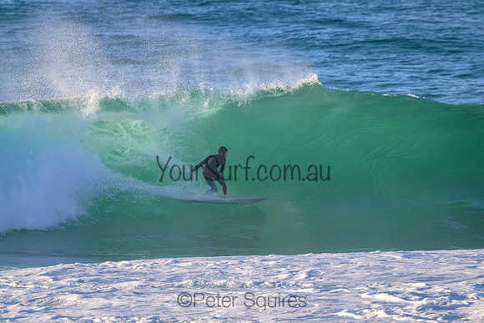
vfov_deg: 1.7
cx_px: 242
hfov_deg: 2.6
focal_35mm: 800
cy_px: 162
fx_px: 10758
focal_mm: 800
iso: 2200
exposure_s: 1/1600
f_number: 11
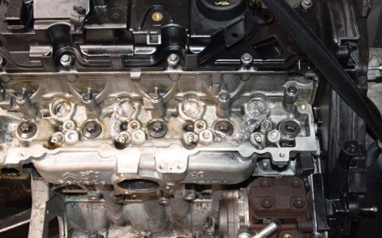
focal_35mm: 54
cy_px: 104
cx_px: 188
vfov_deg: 23.9
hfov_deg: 37.5
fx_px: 562
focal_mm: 26
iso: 1600
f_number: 5.6
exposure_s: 1/60
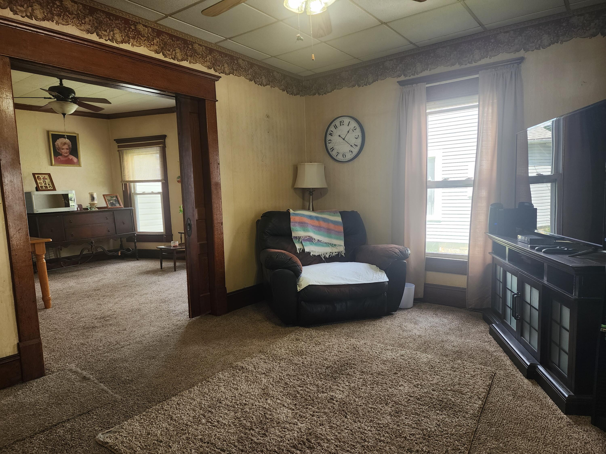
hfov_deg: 73.9
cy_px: 227
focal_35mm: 23
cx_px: 303
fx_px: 403
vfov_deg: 58.9
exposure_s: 1/120
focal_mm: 6.4
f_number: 1.8
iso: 125
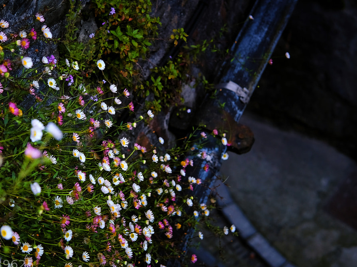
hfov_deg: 21.5
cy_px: 84
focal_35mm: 91
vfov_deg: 16.2
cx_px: 144
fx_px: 938
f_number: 4
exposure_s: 1/40
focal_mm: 35
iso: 250
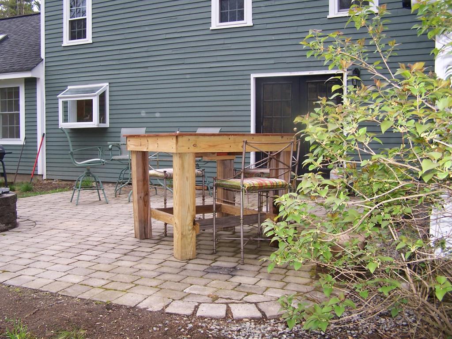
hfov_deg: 49.0
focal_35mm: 38
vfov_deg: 37.7
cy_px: 170
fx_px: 496
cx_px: 226
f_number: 2.8
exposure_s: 1/60
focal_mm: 6.3
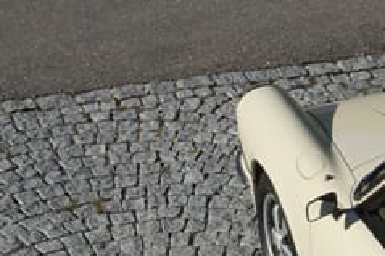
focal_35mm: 135
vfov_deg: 9.8
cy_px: 410
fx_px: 1444
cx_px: 630
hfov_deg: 13.9
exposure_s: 1/100
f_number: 14
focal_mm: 21
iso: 100
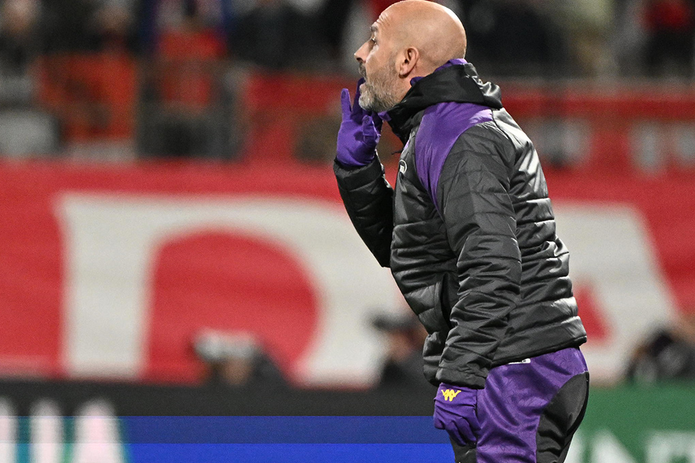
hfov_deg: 3.0
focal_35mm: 693
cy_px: 256
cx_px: 410
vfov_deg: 2.0
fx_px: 13376
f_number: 4
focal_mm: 390
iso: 5000
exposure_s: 1/1600
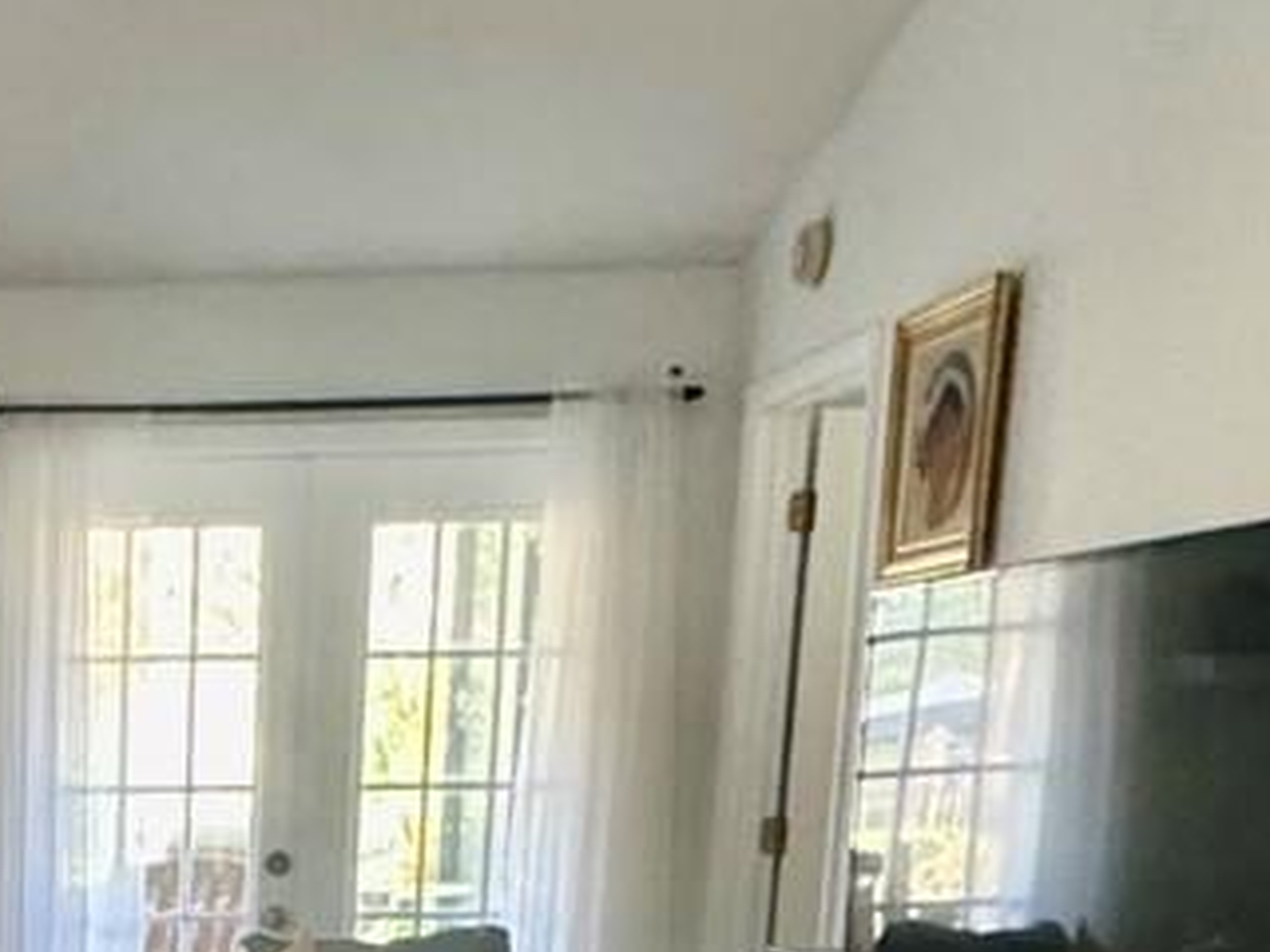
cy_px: 1388
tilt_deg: -16.9
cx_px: -246
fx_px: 2568
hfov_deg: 25.1
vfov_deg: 18.8
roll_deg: +1.2
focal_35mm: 70
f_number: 2.2
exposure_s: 1/60
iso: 800
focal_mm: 2.22
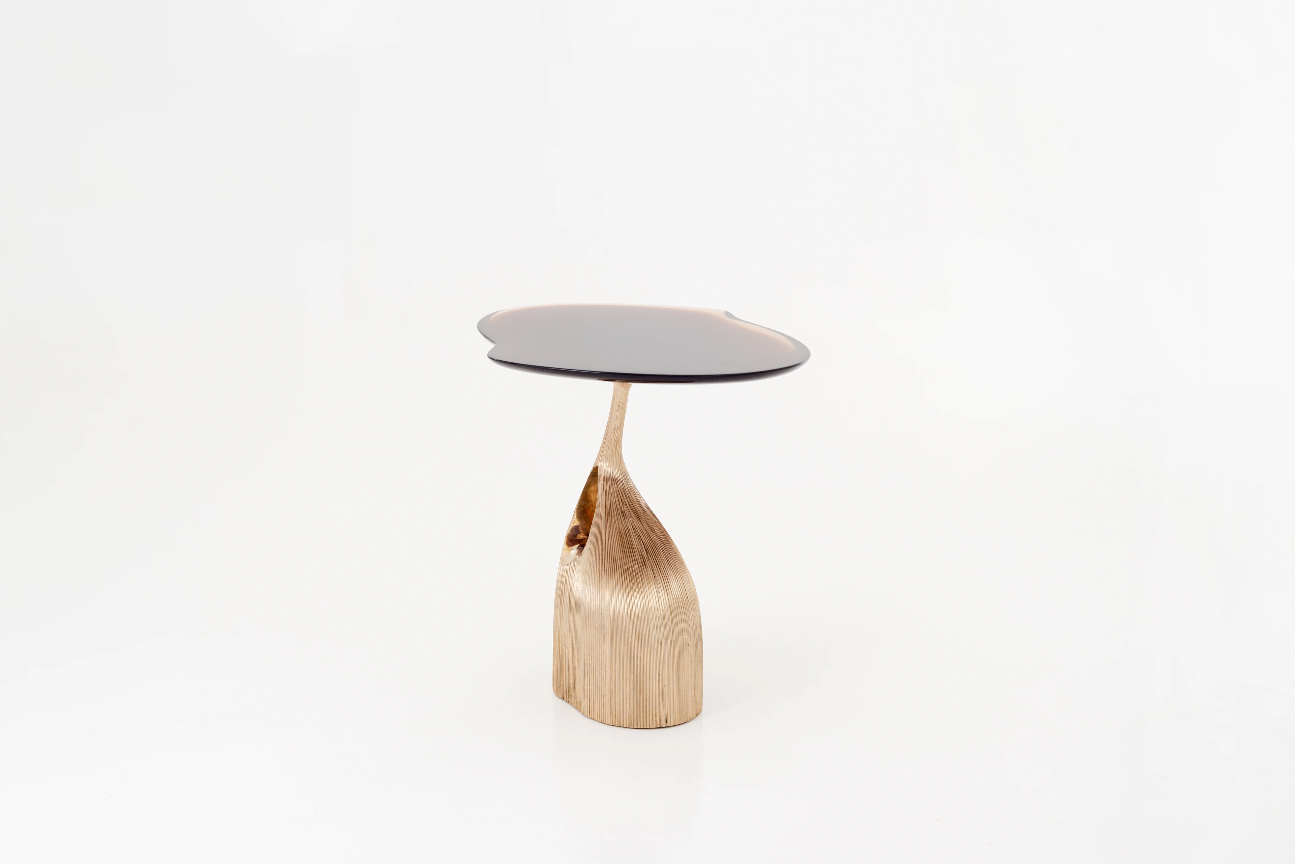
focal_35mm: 50
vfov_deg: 27.0
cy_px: 432
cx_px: 648
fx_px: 1799
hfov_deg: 39.6
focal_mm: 50
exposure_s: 1/160
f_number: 7.1
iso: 320
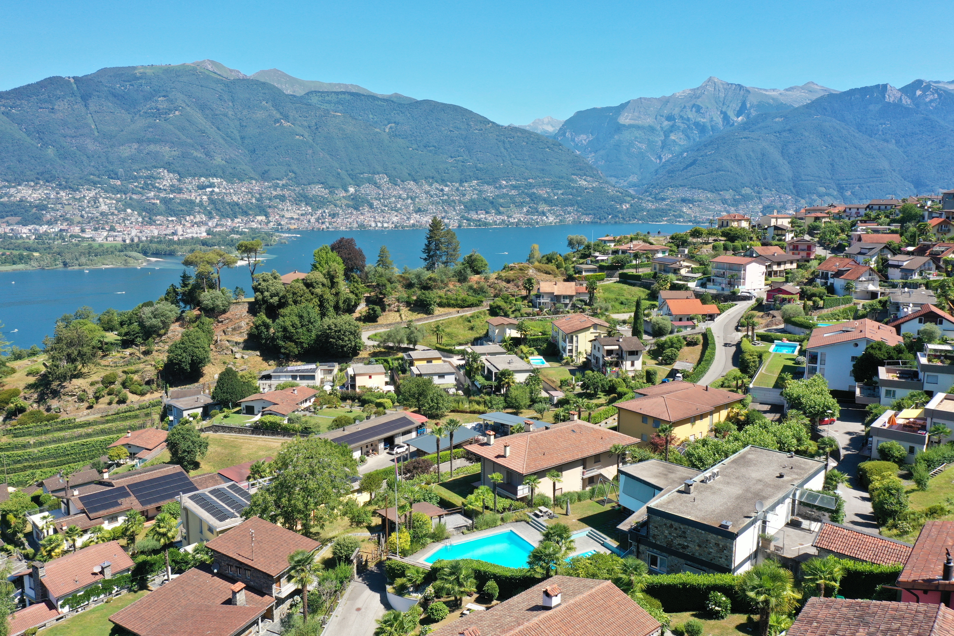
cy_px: 318
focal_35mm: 28
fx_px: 742
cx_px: 477
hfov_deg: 65.5
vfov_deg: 46.4
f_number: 5
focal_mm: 10.26
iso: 100
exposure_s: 1/320
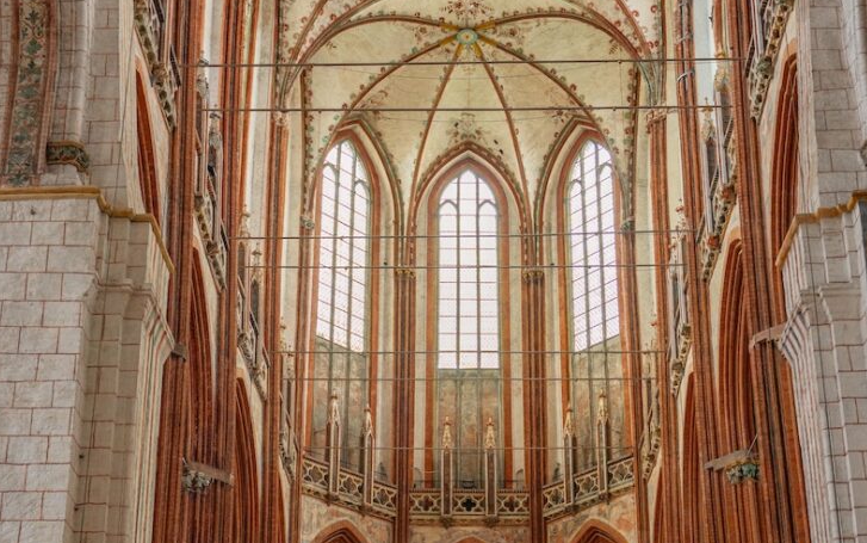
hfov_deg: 36.3
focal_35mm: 56
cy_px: 267
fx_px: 1324
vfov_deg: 23.2
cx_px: 431
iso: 320
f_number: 2.8
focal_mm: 36
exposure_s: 1/40
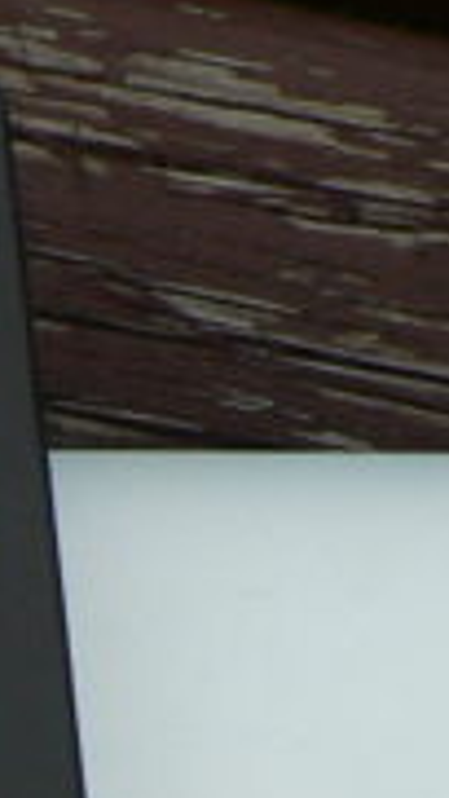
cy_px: 1142
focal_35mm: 222
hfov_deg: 5.4
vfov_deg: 9.5
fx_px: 4692
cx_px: -361
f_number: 4
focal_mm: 6
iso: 80
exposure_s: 1/400
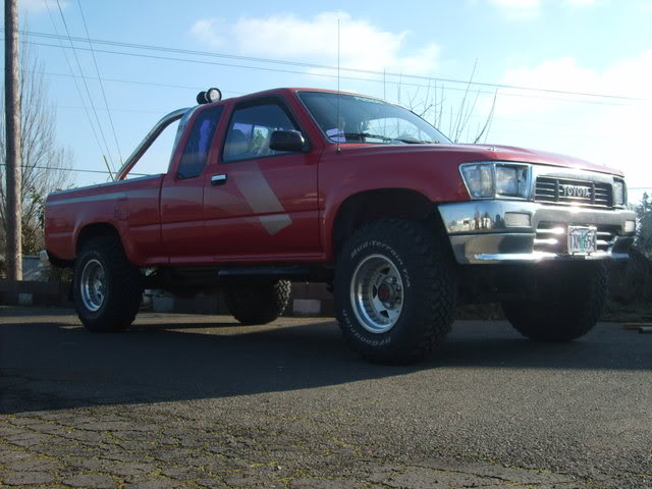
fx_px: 810
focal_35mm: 43
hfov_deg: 43.9
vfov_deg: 33.6
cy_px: 244
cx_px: 326
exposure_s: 1/750
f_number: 3
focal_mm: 7.2
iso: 50
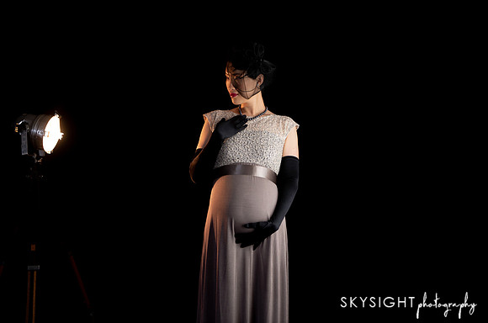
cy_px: 158
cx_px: 246
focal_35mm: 53
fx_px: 713
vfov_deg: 25.5
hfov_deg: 37.8
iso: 500
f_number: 3.2
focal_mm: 52
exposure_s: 1/250
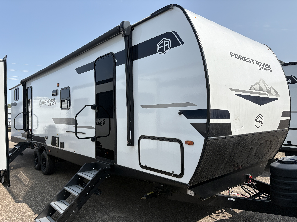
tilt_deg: -0.5
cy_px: 111
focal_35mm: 26
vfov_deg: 53.1
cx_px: 148
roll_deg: +1.7
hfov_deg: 67.3
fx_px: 223
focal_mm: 5.96
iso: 50
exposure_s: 1/4065
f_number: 1.6
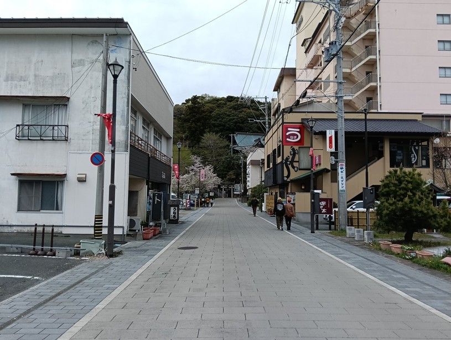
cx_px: 226
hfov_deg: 65.2
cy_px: 170
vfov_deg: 51.5
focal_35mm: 27
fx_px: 352
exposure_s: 1/463
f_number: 1.8
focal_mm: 3.98
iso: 50
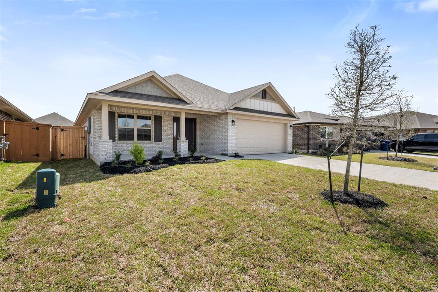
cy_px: 146
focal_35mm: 16
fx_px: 195
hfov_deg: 96.8
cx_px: 219
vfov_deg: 73.7
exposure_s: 1/160
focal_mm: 16
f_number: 9
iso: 800
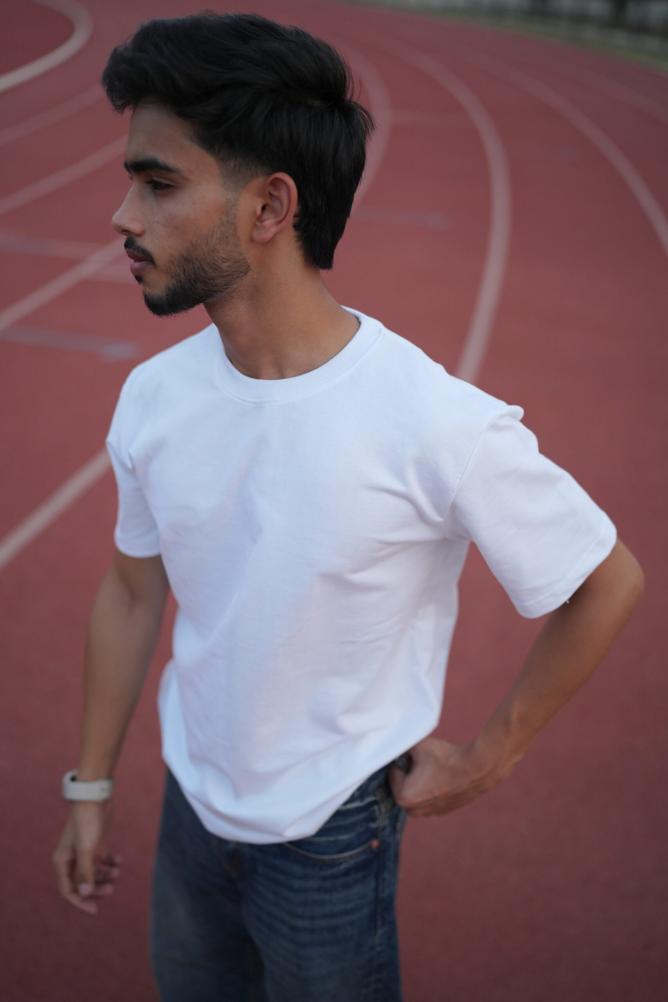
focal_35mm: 35
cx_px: 334
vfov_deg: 54.4
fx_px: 974
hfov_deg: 37.9
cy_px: 501
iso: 800
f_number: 1.4
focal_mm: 35
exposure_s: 1/800
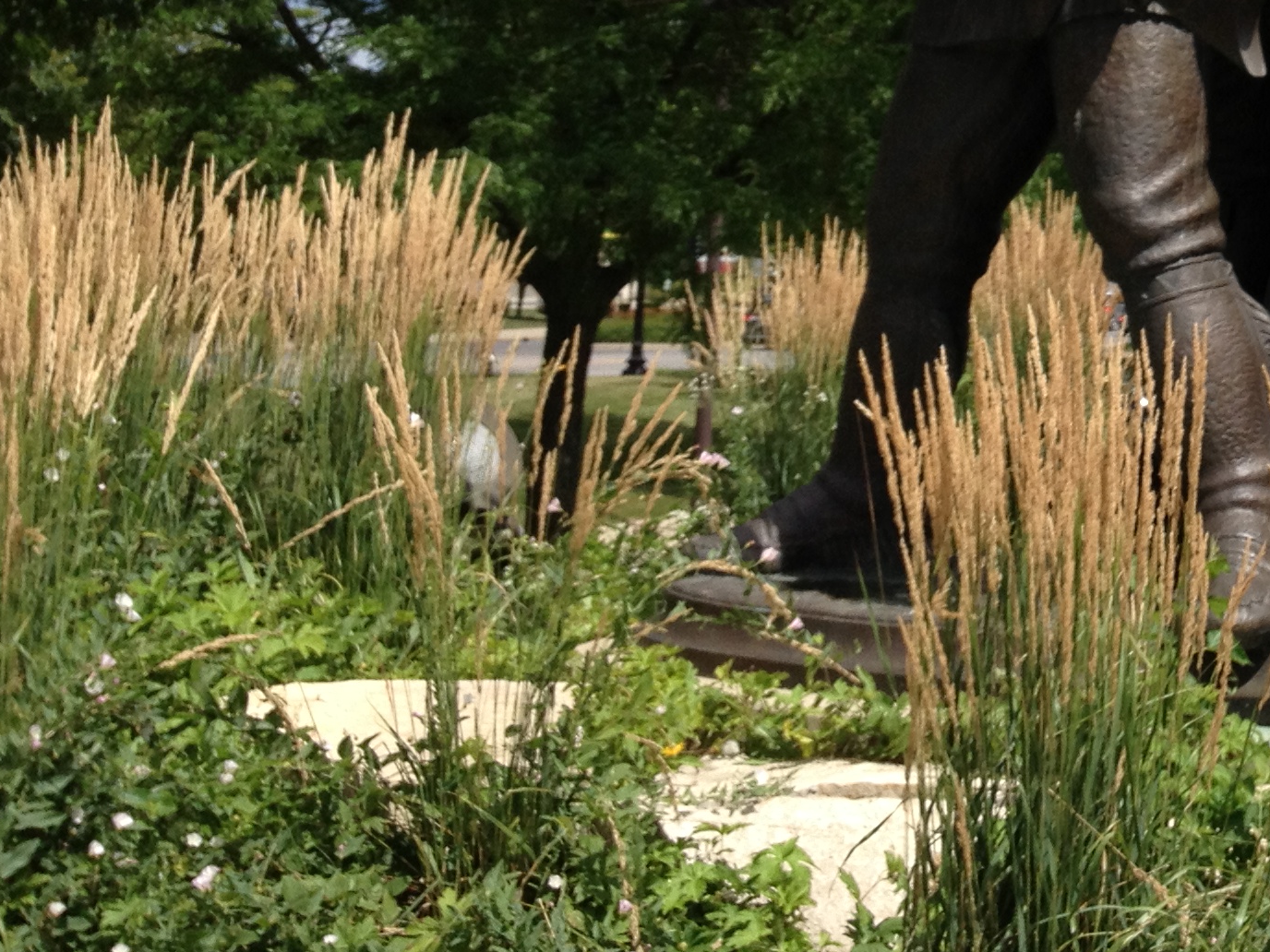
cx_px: 1333
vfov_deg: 17.2
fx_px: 3045
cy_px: -98
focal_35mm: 83
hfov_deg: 22.5
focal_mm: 4.28
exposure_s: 1/1972
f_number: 2.4
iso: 50
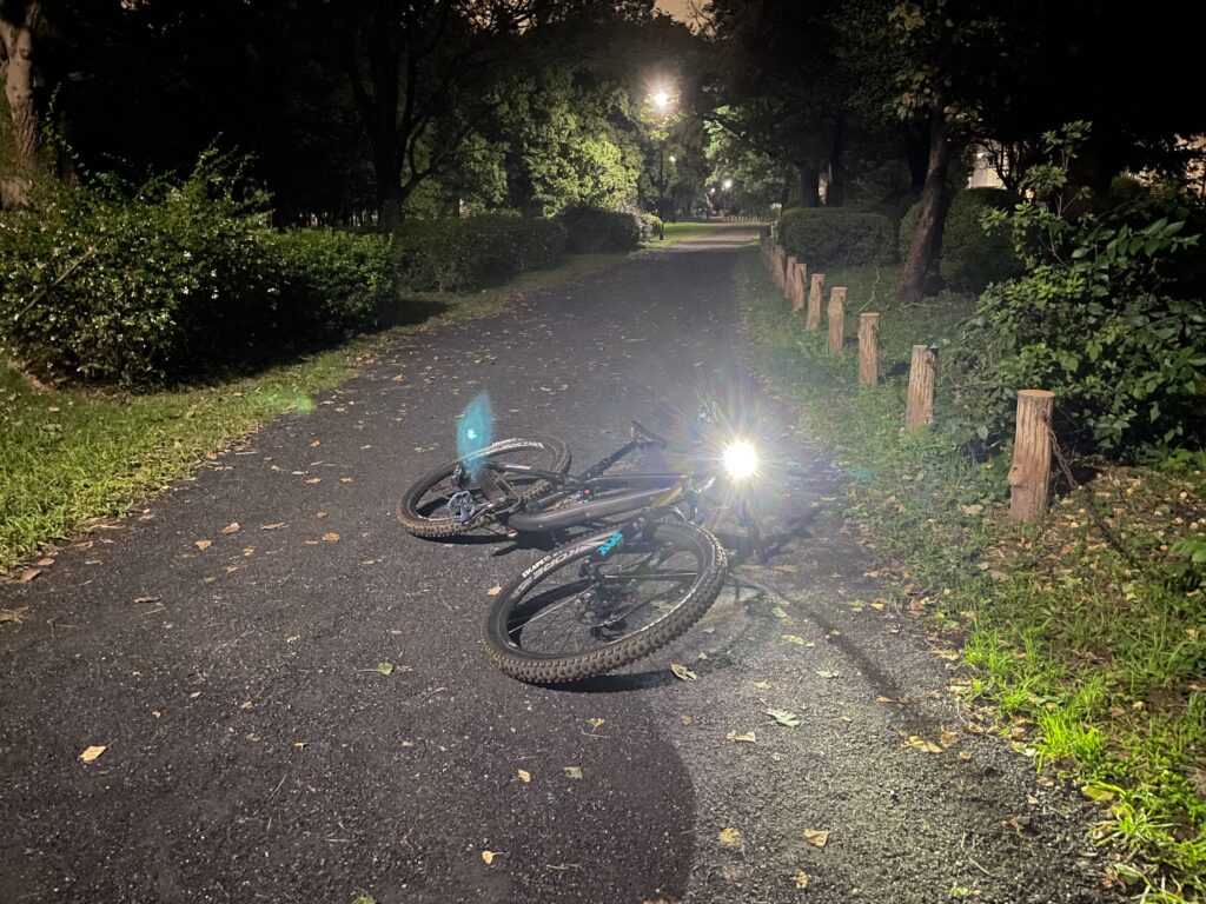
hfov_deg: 67.3
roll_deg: +1.1
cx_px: 603
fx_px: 906
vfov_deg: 53.1
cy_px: 452
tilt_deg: -14.1
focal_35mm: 26
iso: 640
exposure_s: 1/4
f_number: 1.6
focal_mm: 4.2
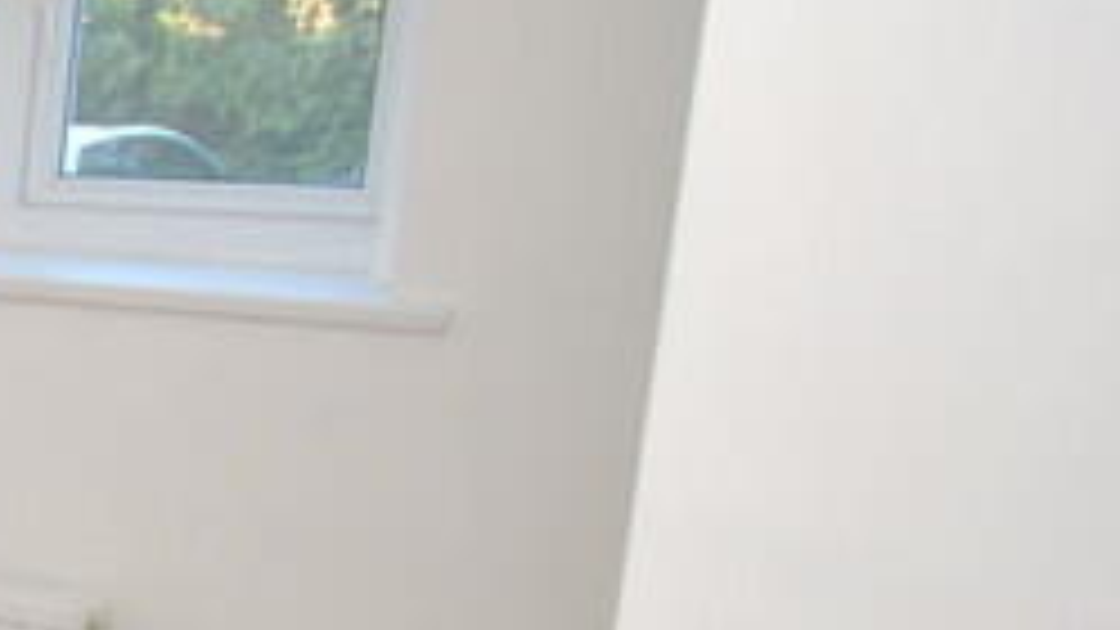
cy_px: 448
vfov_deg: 16.9
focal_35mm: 71
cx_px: -1142
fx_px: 2113
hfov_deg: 18.6
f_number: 4.2
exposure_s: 1/60
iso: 200
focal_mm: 11
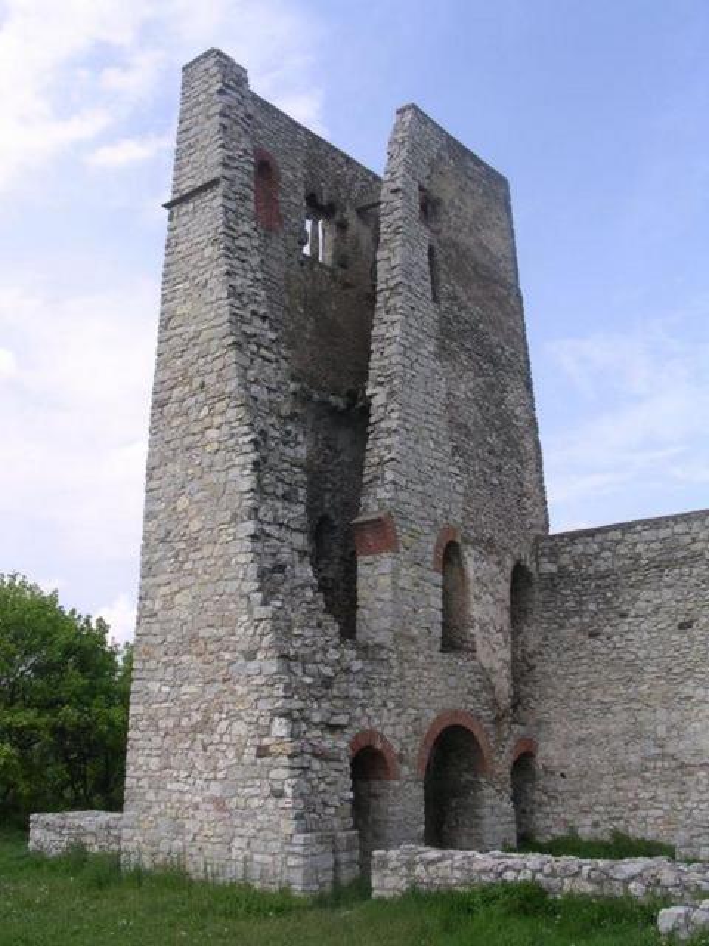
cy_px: 473
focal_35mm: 38
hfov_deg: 37.7
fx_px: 1038
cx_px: 354
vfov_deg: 49.0
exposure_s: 1/242
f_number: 5.6
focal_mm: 5.8
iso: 100
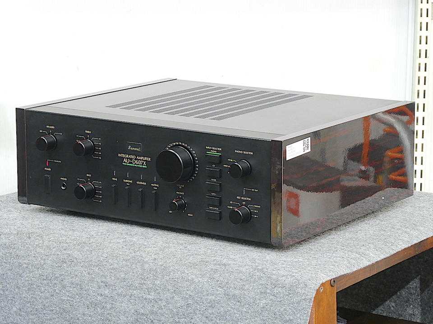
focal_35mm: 115
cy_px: 162
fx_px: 1438
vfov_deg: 12.9
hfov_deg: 17.1
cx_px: 216
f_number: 5.1
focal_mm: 20.6
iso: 200
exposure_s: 1/5
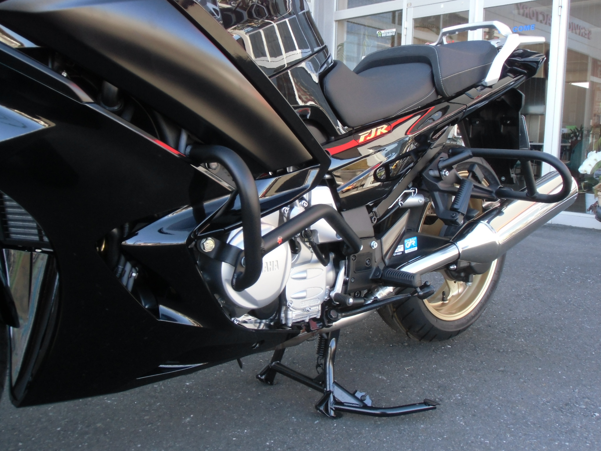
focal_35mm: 33
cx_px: 300
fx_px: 573
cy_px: 226
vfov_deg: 42.9
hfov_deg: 55.4
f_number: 3.7
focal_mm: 5.93
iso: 200
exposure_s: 1/80
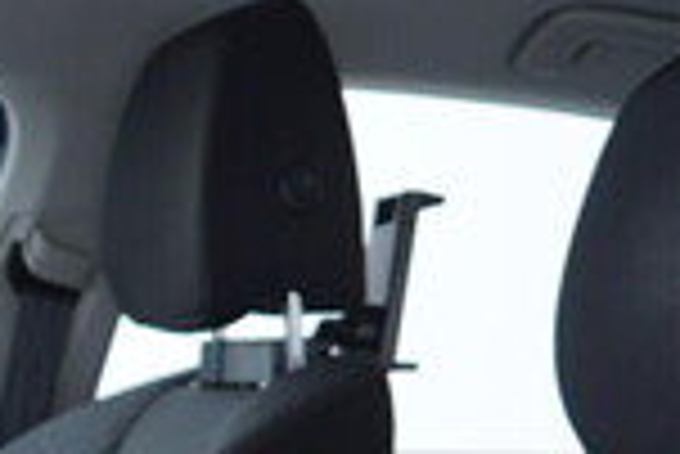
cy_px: 811
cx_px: -446
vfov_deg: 9.9
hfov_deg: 14.2
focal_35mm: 131
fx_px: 2477
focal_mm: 24
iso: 160
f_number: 2.8
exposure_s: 1/40
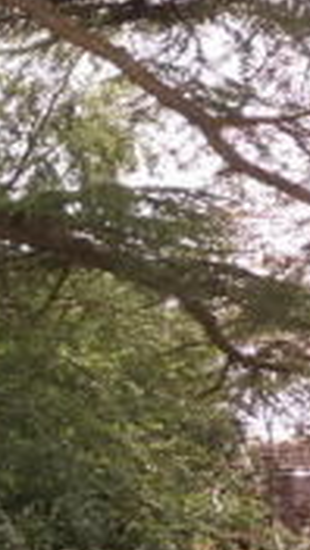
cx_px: -431
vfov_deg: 16.5
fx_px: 1900
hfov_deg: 8.5
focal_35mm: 130
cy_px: 352
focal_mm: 6.3
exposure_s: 1/100
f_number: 3.5
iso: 64
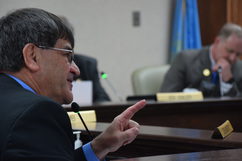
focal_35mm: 168
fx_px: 1129
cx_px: 121
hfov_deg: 12.2
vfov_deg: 8.2
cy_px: 80
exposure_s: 1/60
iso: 1600
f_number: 5.6
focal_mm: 112
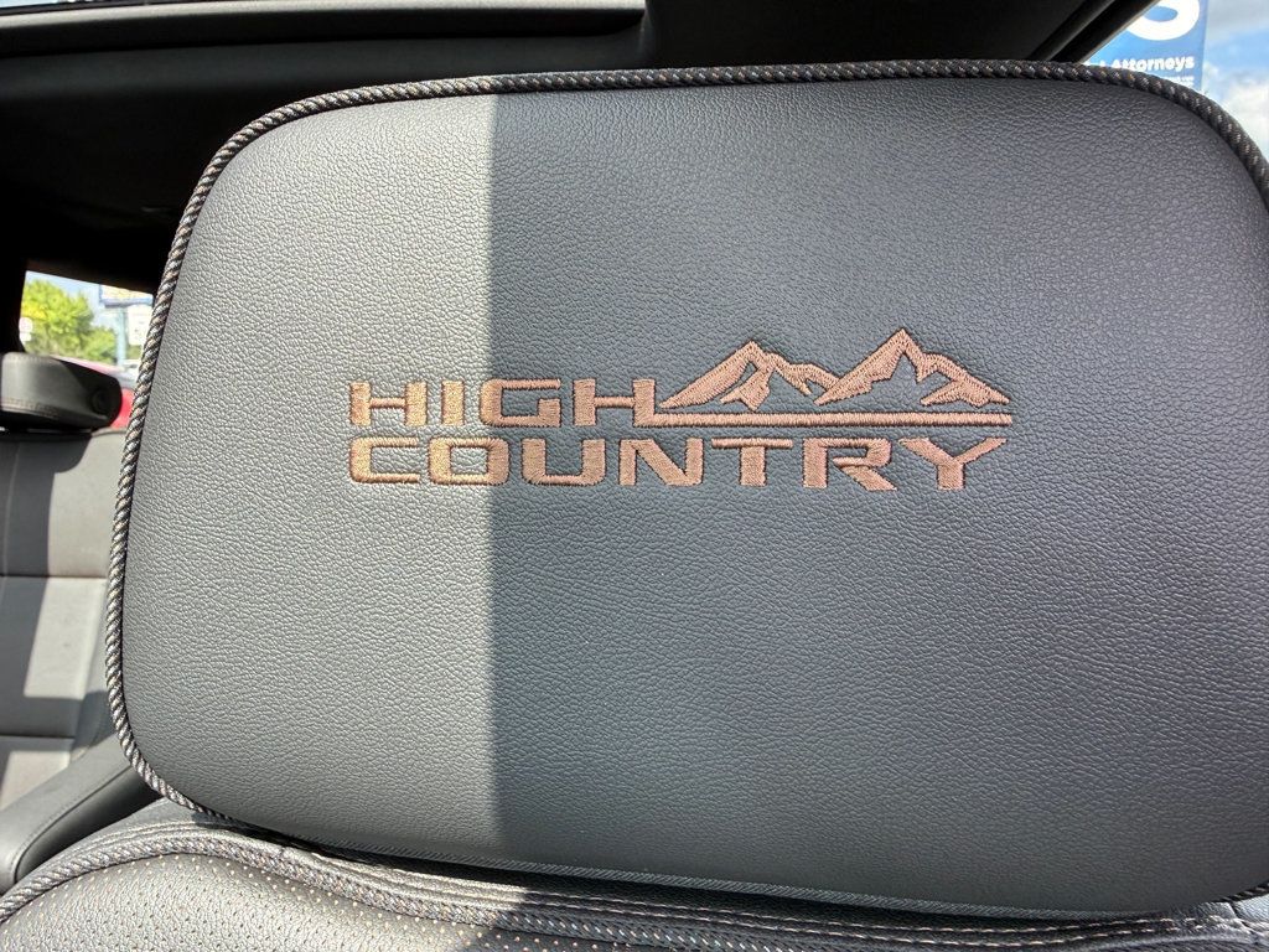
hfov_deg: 71.6
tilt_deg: -6.6
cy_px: 476
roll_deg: -2.0
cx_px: 634
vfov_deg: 56.8
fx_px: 880
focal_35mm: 24
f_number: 2.2
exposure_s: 1/99
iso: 100
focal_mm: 2.22
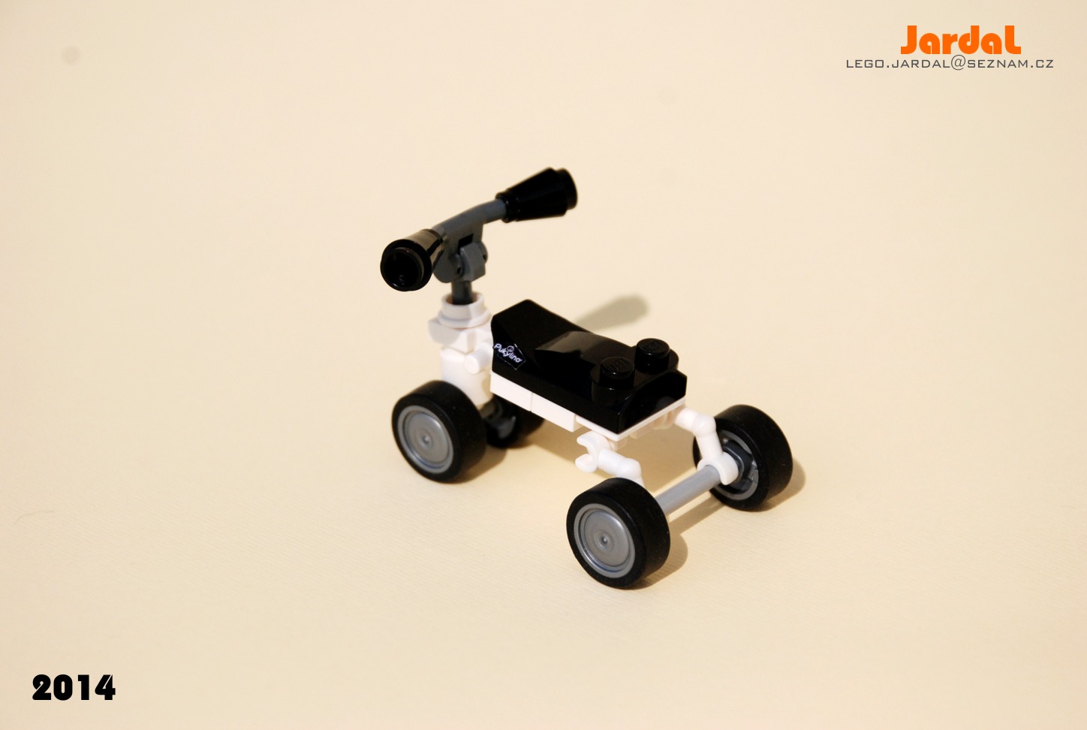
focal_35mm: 105
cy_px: 365
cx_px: 544
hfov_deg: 19.4
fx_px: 3177
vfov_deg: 13.1
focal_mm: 70
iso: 400
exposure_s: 1/3200
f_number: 5.6
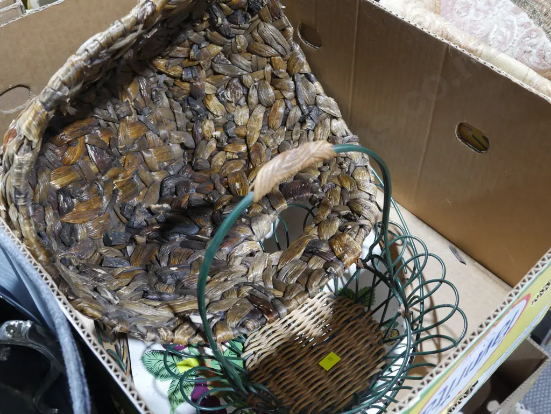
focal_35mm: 40
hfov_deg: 46.8
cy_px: 207
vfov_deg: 36.0
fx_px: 637
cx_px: 276
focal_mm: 20
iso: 1250
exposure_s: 1/60
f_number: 5.6
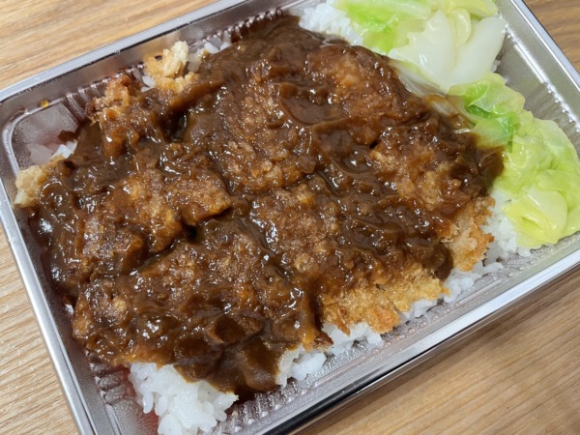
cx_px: 290
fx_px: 436
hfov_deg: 67.3
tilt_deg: -74.4
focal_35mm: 26
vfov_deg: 53.1
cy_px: 218
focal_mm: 4.2
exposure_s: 1/60
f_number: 1.6
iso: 320
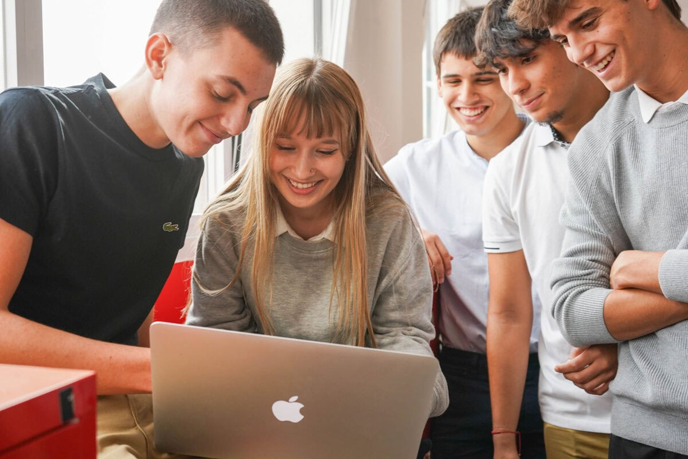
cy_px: 230
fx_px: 841
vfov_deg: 30.5
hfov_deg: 44.5
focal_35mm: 44
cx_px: 344
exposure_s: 1/160
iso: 400
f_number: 5.6
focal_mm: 44
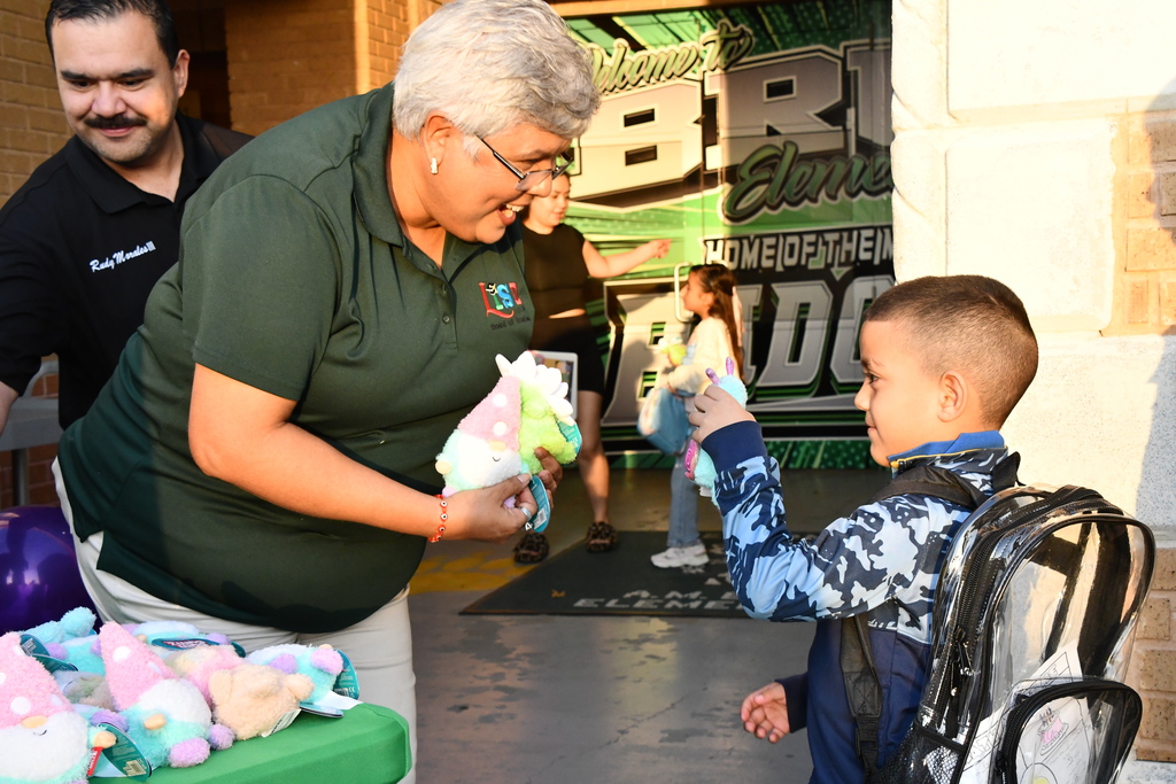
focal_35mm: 52
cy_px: 392
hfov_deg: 38.2
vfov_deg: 26.0
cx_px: 588
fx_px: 1699
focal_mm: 35
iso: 1600
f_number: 9
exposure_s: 1/320
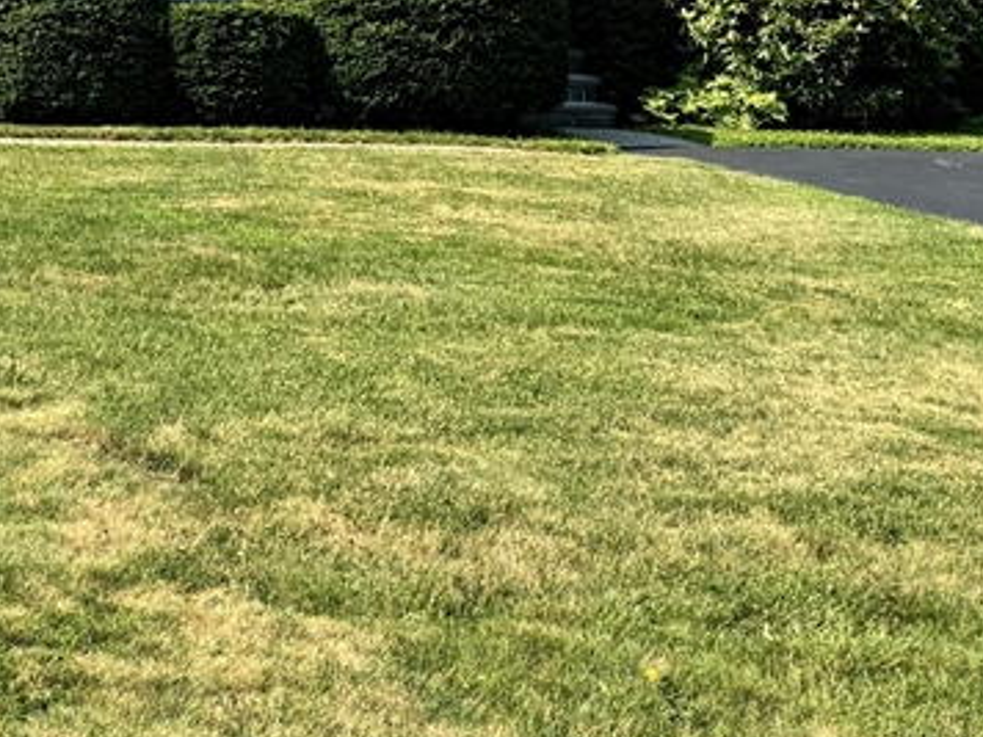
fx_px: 1959
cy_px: -25
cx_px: -179
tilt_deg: -0.3
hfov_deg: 25.4
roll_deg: -0.4
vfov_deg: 20.5
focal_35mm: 69
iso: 80
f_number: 1.78
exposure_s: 1/3096
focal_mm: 6.76
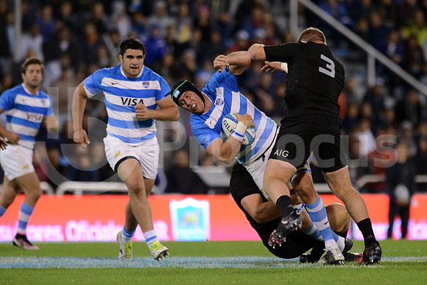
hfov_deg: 4.9
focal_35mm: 420
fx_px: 4983
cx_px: 214
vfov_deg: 3.3
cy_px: 142
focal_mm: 420
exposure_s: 1/800
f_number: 4
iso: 4500
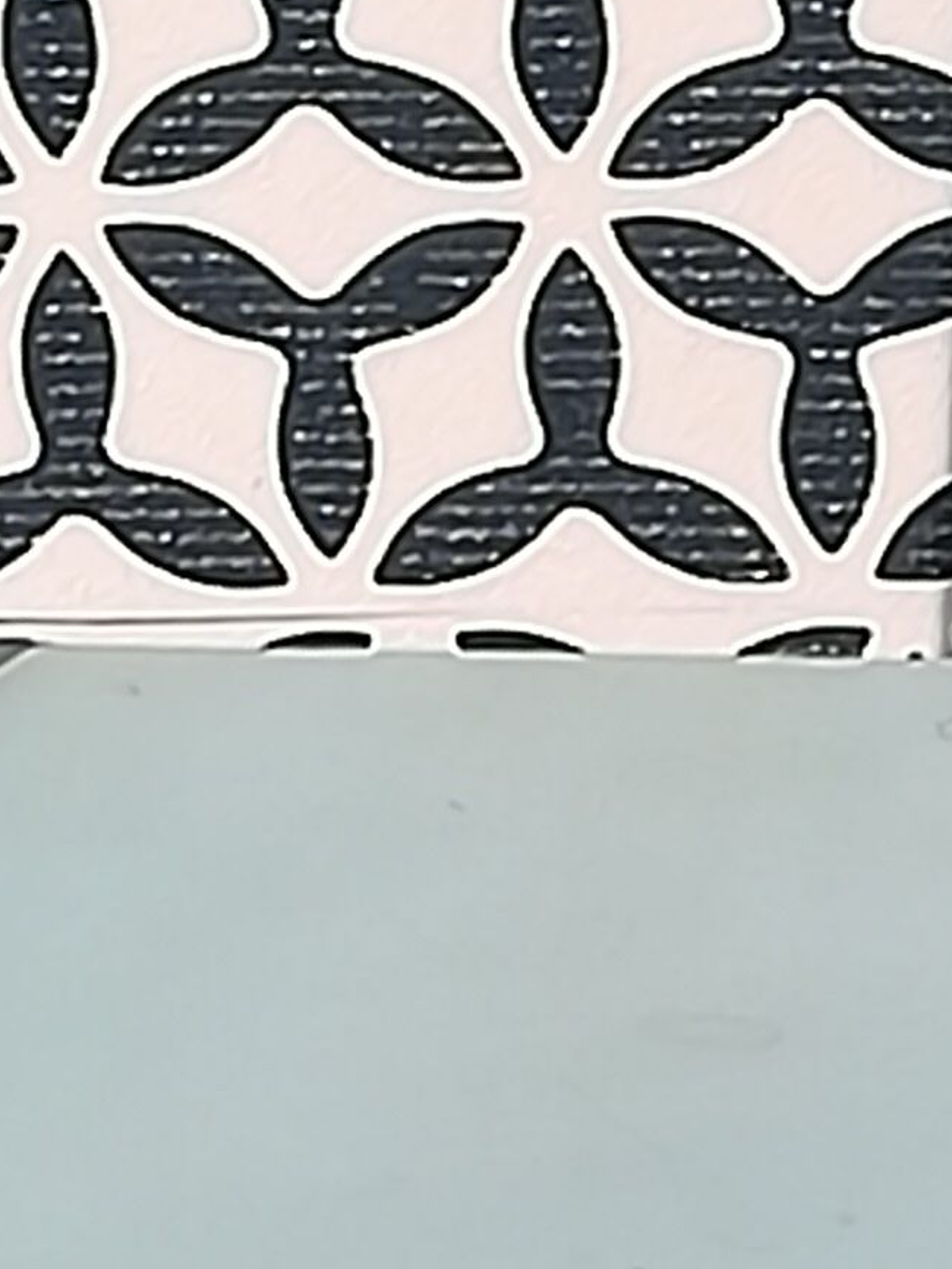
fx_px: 11582
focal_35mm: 316
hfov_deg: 4.7
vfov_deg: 6.1
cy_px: 2701
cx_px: 707
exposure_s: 1/2577
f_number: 2.2
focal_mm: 3.83
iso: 50
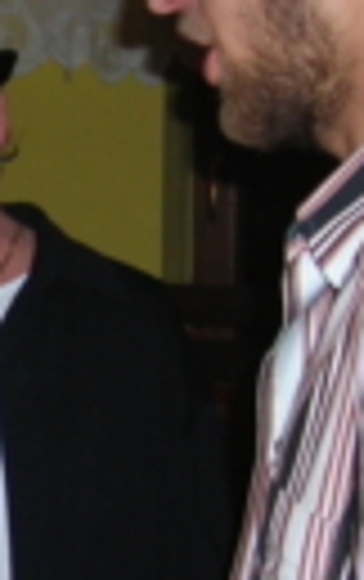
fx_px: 2468
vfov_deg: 13.4
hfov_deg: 8.1
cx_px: -351
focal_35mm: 156
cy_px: 357
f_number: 3.2
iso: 99
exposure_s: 1/60.1
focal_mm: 6.3
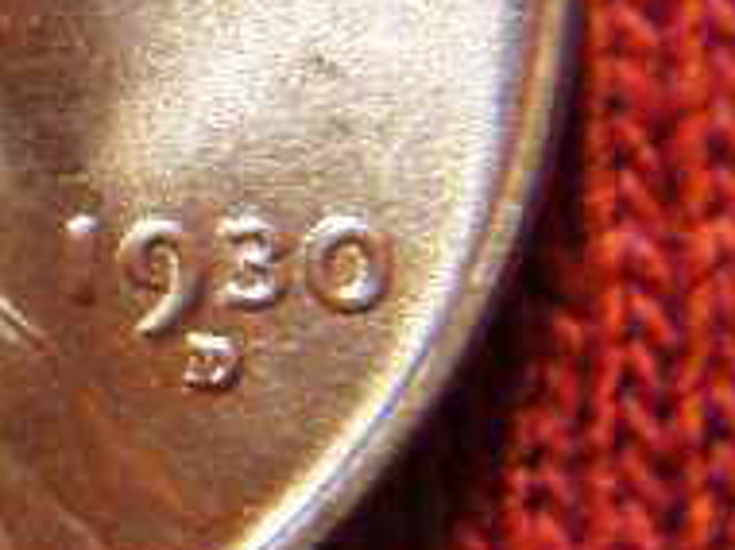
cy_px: -15
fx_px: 2502
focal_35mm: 118
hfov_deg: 15.8
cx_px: -251
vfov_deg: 12.4
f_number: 2.8
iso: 140
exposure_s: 1/6
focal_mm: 5.8
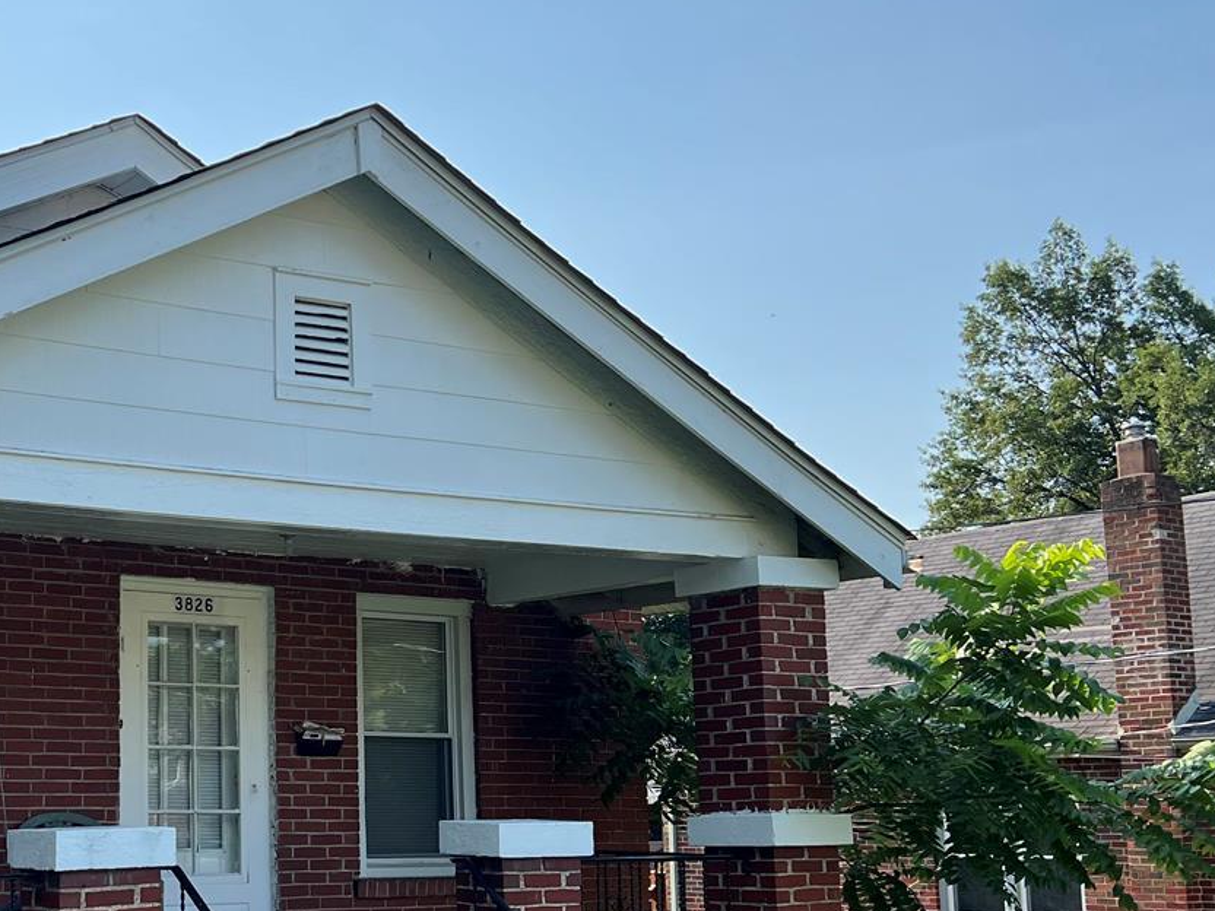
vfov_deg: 28.9
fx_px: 1755
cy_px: 603
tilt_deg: +6.5
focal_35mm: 50
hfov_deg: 36.4
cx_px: 181
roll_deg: +0.5
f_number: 1.5
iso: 50
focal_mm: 5.7
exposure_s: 1/2208
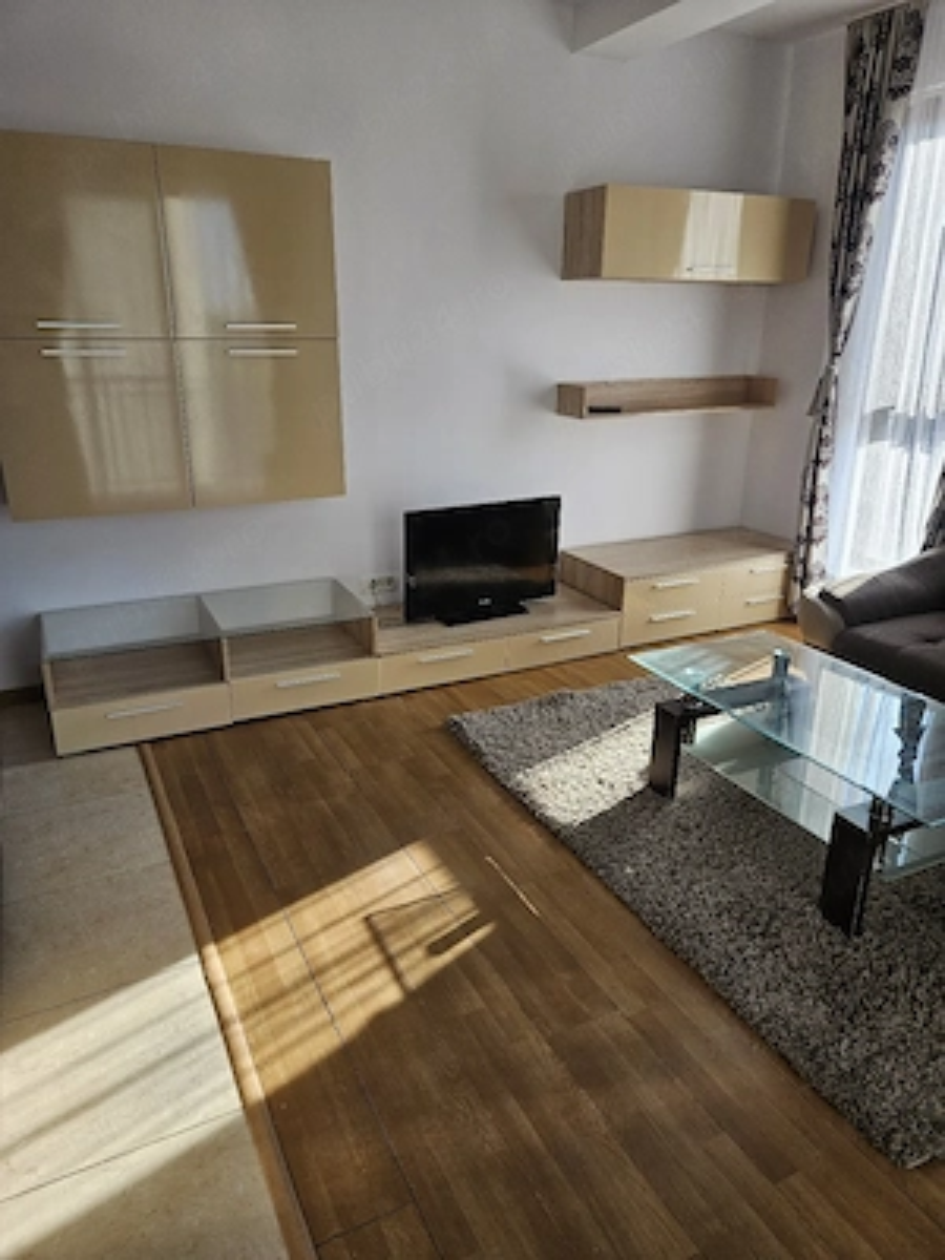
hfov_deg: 58.9
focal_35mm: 23
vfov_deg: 73.9
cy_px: 630
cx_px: 472
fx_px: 837
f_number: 1.8
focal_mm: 5.4
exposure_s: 1/100
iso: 25
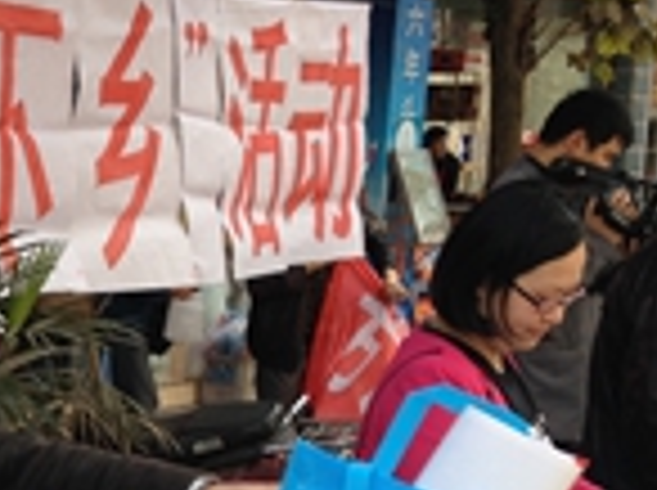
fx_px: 2274
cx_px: -126
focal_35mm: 120
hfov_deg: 15.8
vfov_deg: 11.9
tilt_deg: -15.9
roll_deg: -0.8
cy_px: 681
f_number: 2.4
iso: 50
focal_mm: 4.28
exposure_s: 1/215
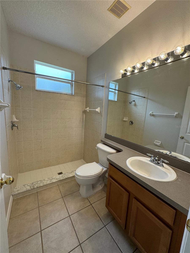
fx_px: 102
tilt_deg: -9.0
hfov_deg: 85.7
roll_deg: -3.1
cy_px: 126
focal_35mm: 14
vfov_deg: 102.1
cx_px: 95
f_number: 2.2
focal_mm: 2.22
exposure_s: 1/120
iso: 160
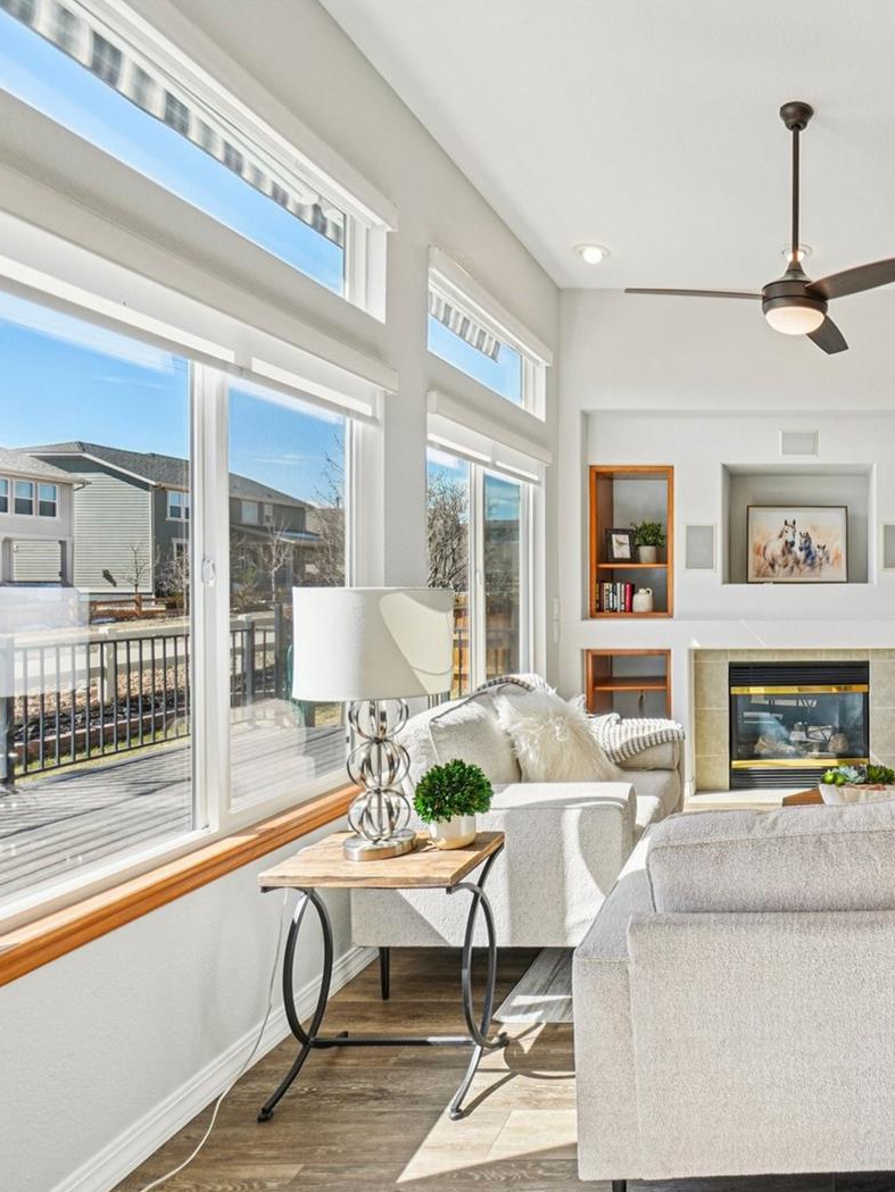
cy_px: 602
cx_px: 838
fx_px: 758
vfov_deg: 76.4
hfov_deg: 52.2
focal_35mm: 22
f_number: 8
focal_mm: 10
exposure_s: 1/200
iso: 400
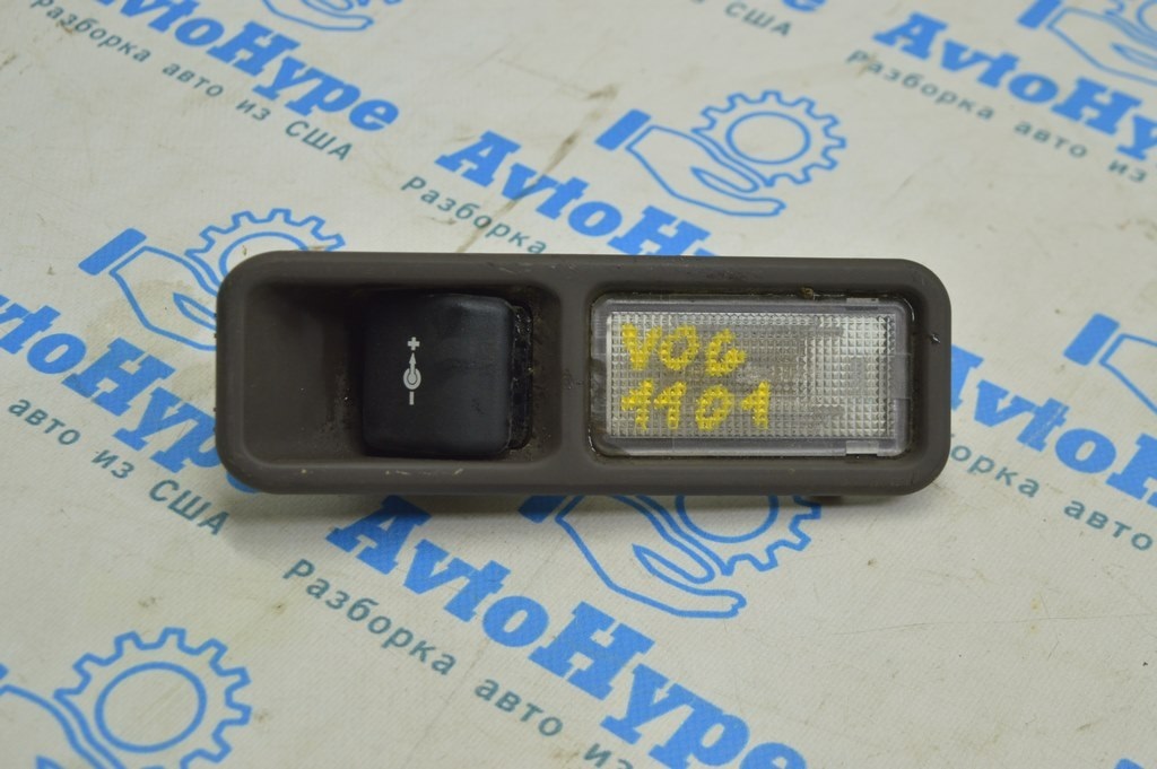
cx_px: 578
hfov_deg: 29.9
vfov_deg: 20.1
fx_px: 2168
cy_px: 384
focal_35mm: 68
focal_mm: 45
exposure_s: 1/25
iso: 400
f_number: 5.6
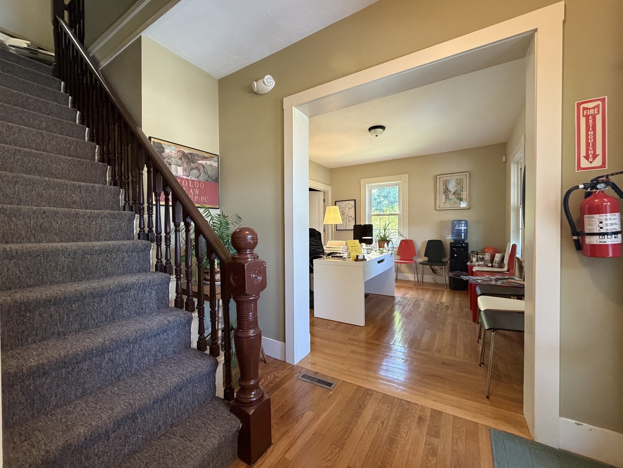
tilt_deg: +0.4
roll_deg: +0.4
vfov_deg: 85.7
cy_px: 234
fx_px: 252
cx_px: 312
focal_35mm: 14
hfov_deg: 102.1
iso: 500
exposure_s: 1/60
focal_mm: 2.22
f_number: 2.2
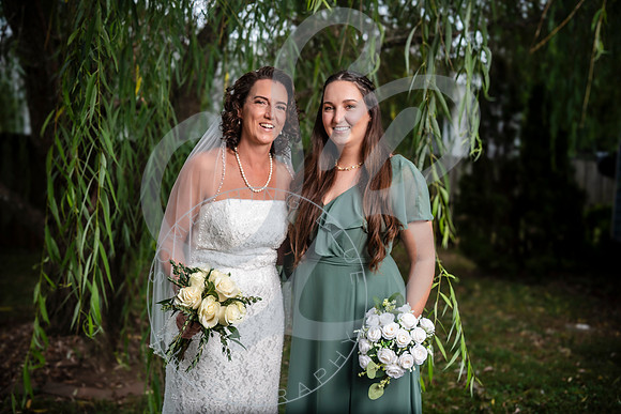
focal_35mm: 38
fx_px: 656
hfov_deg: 50.7
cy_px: 207
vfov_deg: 35.1
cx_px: 310
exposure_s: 1/250
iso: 100
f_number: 2.8
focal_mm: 38
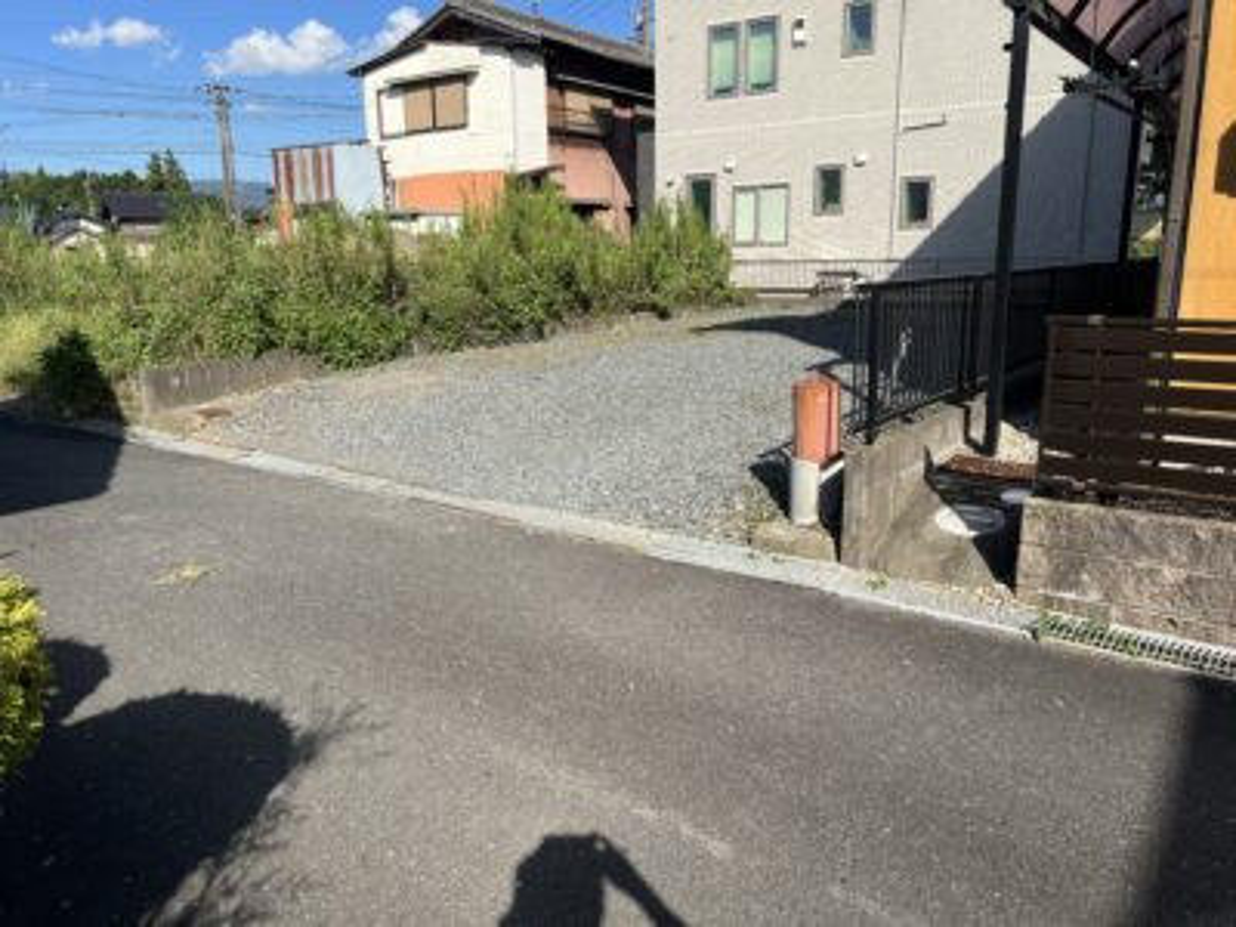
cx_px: 618
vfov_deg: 53.1
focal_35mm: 26
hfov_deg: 67.3
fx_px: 928
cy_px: 464
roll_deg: +1.5
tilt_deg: -12.6
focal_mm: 5.7
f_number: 1.5
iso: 50
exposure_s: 1/3831
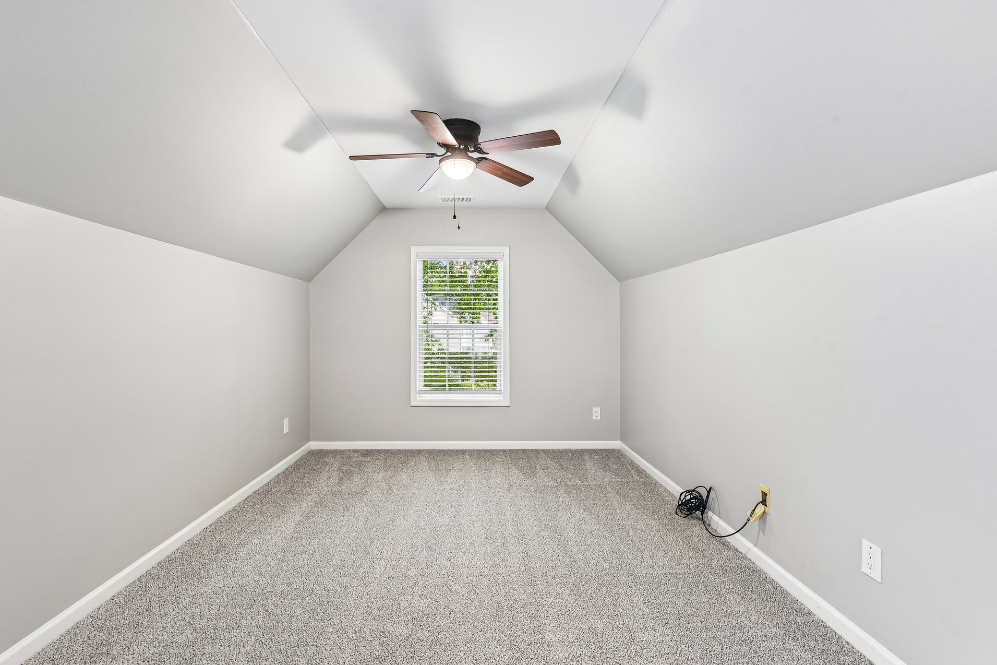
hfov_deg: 100.3
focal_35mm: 15
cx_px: 475
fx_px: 415
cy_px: 335
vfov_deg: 77.3
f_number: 8
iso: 200
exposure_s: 1/2.5
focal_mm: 14
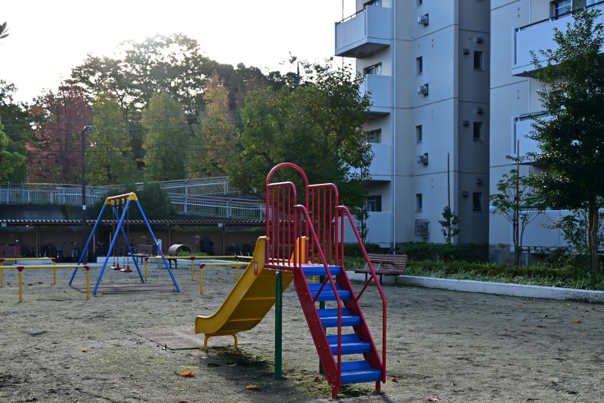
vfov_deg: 27.4
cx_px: 306
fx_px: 822
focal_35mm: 49
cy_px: 266
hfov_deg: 40.3
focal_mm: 22
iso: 100
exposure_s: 1/320
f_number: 4.5
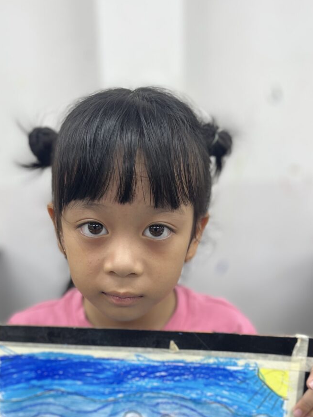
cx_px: 139
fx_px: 482
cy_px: 280
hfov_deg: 35.9
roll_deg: +2.4
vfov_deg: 46.0
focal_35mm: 40
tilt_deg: -23.0
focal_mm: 5.1
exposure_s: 1/100
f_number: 1.6
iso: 50
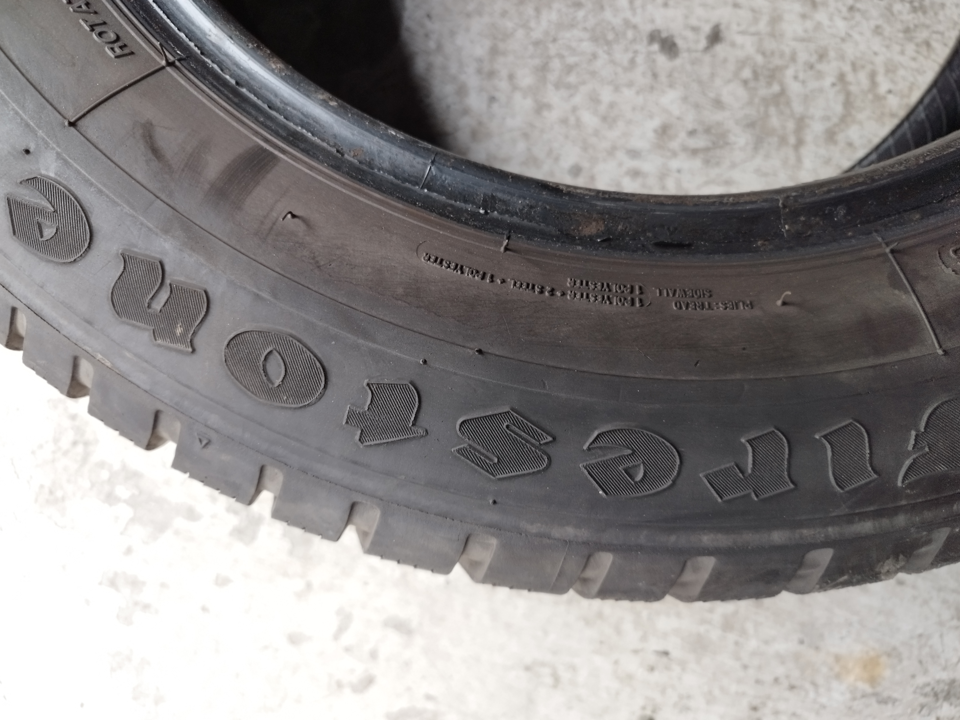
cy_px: 360
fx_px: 693
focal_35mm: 25
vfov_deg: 54.9
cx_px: 480
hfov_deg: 69.4
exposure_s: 1/33.3
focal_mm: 5.95
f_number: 1.89
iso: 200
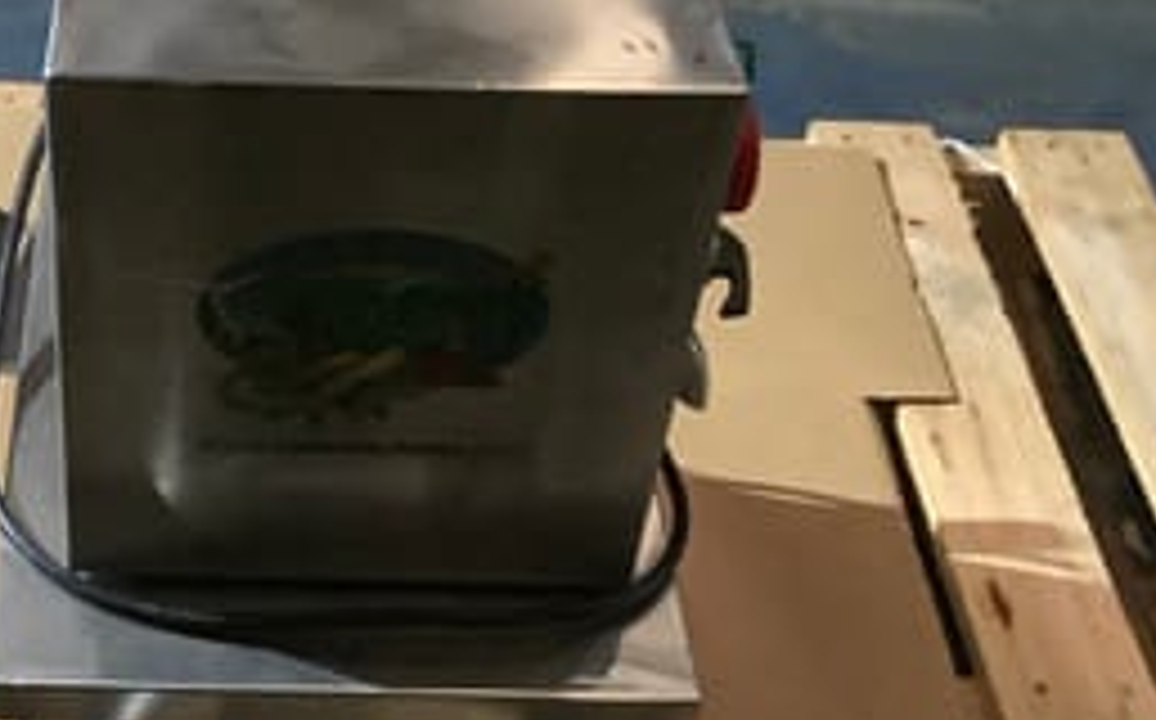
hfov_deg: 31.5
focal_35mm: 64
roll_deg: -1.7
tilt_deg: -40.6
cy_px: 403
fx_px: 2014
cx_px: 306
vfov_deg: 20.3
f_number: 2.4
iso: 640
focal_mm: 3.3
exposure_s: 1/25
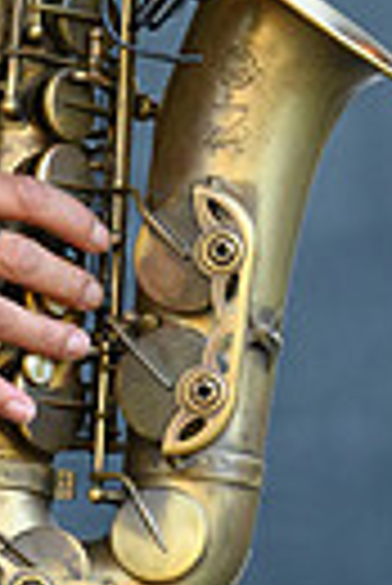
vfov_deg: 3.0
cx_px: -203
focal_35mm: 693
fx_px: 11288
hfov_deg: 2.0
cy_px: -243
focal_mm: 200
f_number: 9
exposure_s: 1/160
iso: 3200
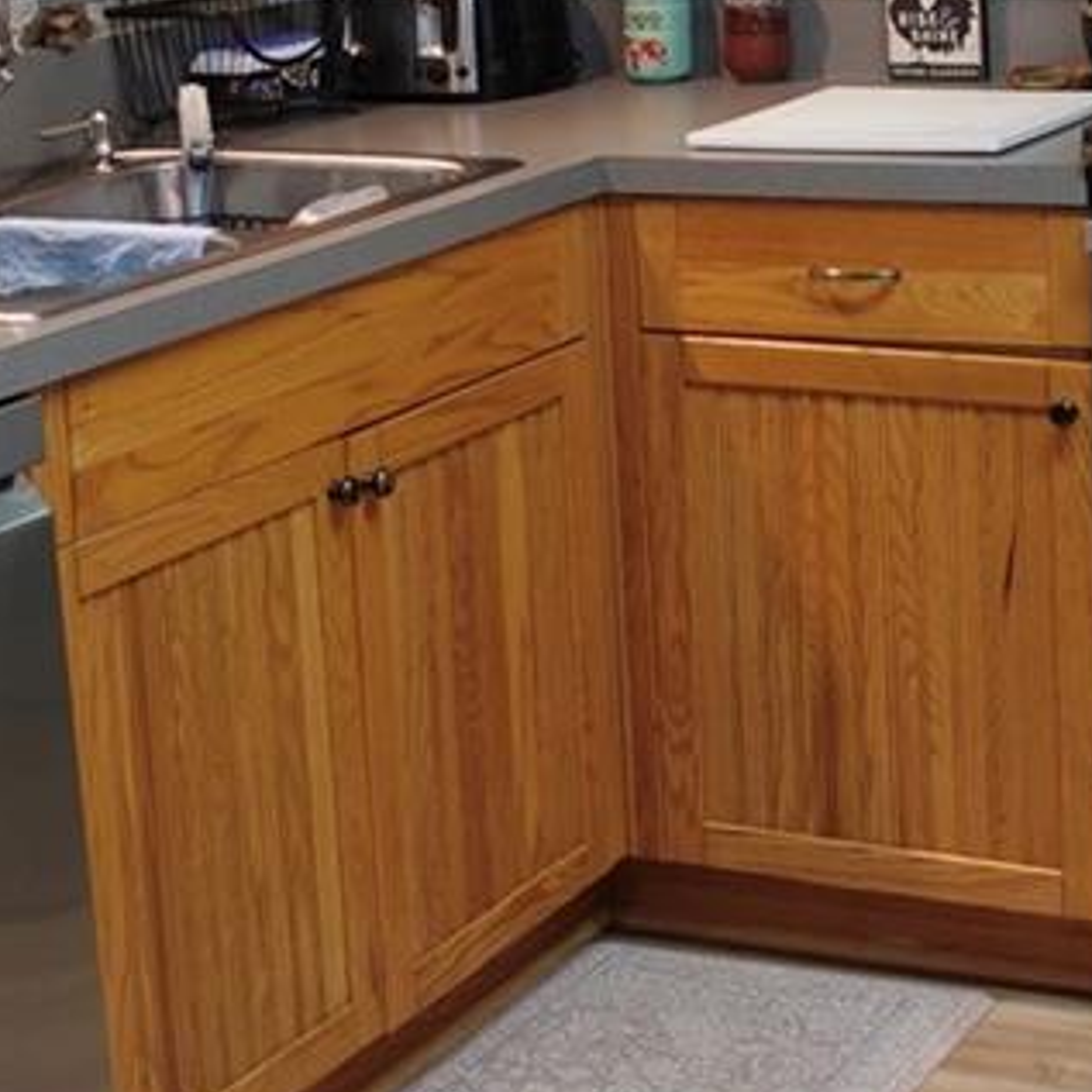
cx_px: 978
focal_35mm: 103
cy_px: -55
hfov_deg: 16.7
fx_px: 3676
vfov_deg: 16.5
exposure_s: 1/30
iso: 125
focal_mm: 9.4
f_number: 2
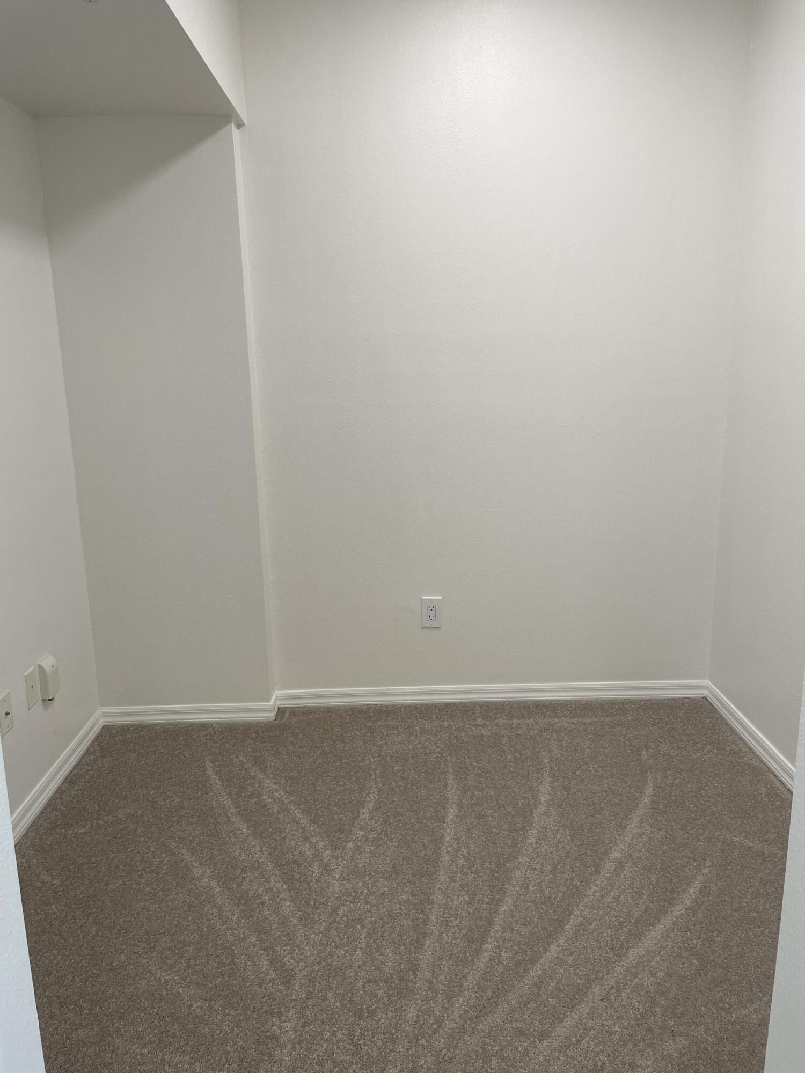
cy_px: 536
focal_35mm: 26
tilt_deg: -11.7
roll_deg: +1.6
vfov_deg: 67.3
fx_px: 806
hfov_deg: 53.1
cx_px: 402
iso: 40
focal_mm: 4.2
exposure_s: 1/120
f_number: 1.6
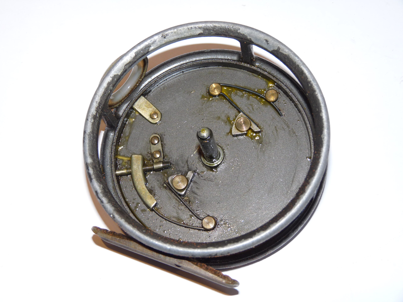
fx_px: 873
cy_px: 151
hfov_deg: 26.0
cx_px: 202
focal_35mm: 75
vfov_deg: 19.6
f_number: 3.4
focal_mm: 13.3
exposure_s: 1/40
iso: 100
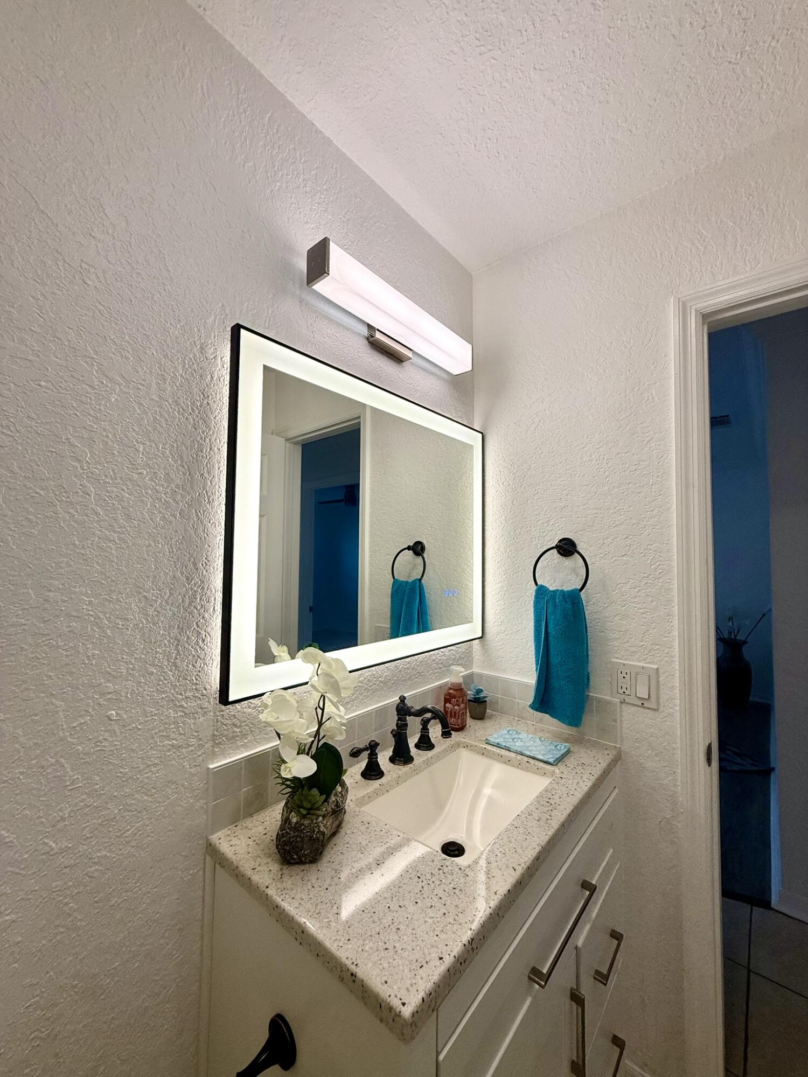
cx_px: 404
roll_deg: -1.8
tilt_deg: +2.6
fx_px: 436
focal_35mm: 14
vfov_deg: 102.1
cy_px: 538
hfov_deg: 85.7
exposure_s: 1/276
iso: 64
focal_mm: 2.22
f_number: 2.2
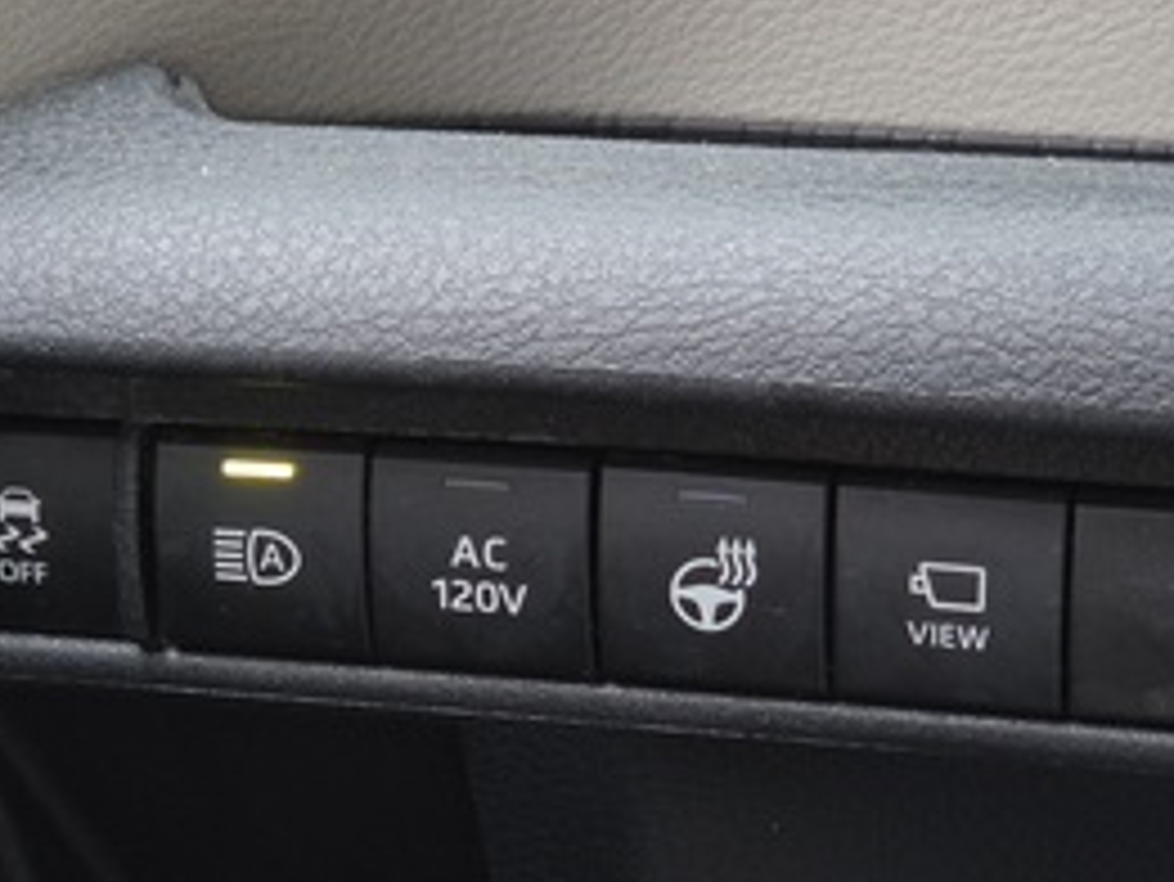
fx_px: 3766
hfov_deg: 17.7
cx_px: 553
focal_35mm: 111
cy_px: 691
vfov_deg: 13.3
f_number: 2.4
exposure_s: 1/30
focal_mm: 7
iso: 320
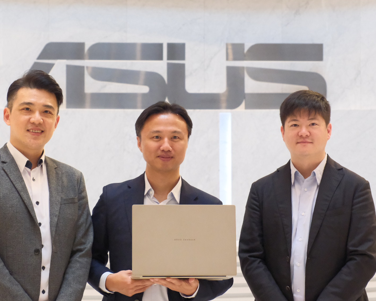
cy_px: 135
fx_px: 991
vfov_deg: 17.3
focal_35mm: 89
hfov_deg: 21.5
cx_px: 174
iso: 6400
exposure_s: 1/160
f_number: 4.5
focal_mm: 46.5
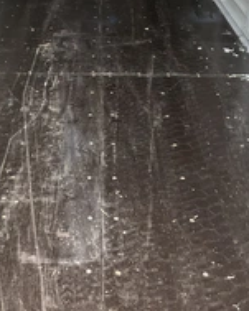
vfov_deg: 31.0
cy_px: 87
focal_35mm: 60
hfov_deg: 25.3
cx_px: 97
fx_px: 553
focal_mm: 3
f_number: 1.8
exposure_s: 1/122
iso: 64
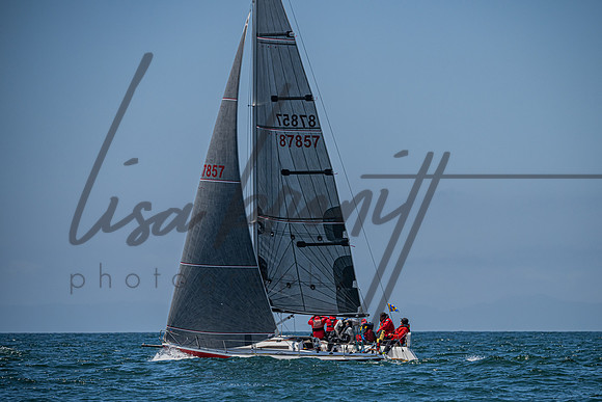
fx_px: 4154
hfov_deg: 8.3
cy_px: 220
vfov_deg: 5.5
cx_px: 336
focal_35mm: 248
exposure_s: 1/5000
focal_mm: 220
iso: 320
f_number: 5.6
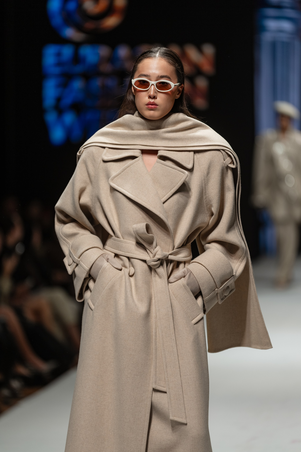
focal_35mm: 200
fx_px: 2508
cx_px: 150
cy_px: 226
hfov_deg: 6.9
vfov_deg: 10.3
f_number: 2.8
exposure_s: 1/500
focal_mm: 200
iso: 200
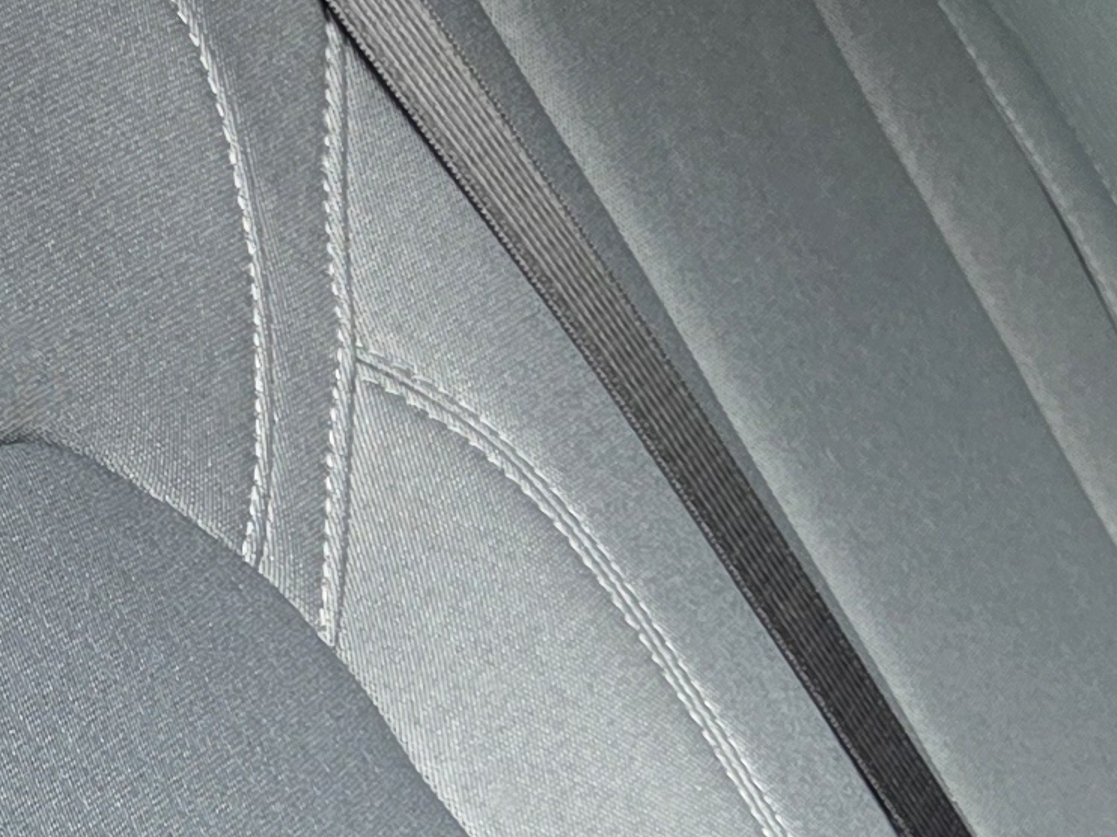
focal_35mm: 124
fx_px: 4000
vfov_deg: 11.3
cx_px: 1949
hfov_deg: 14.2
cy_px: 1383
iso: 80
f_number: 1.7
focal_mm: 6.3
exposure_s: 1/180
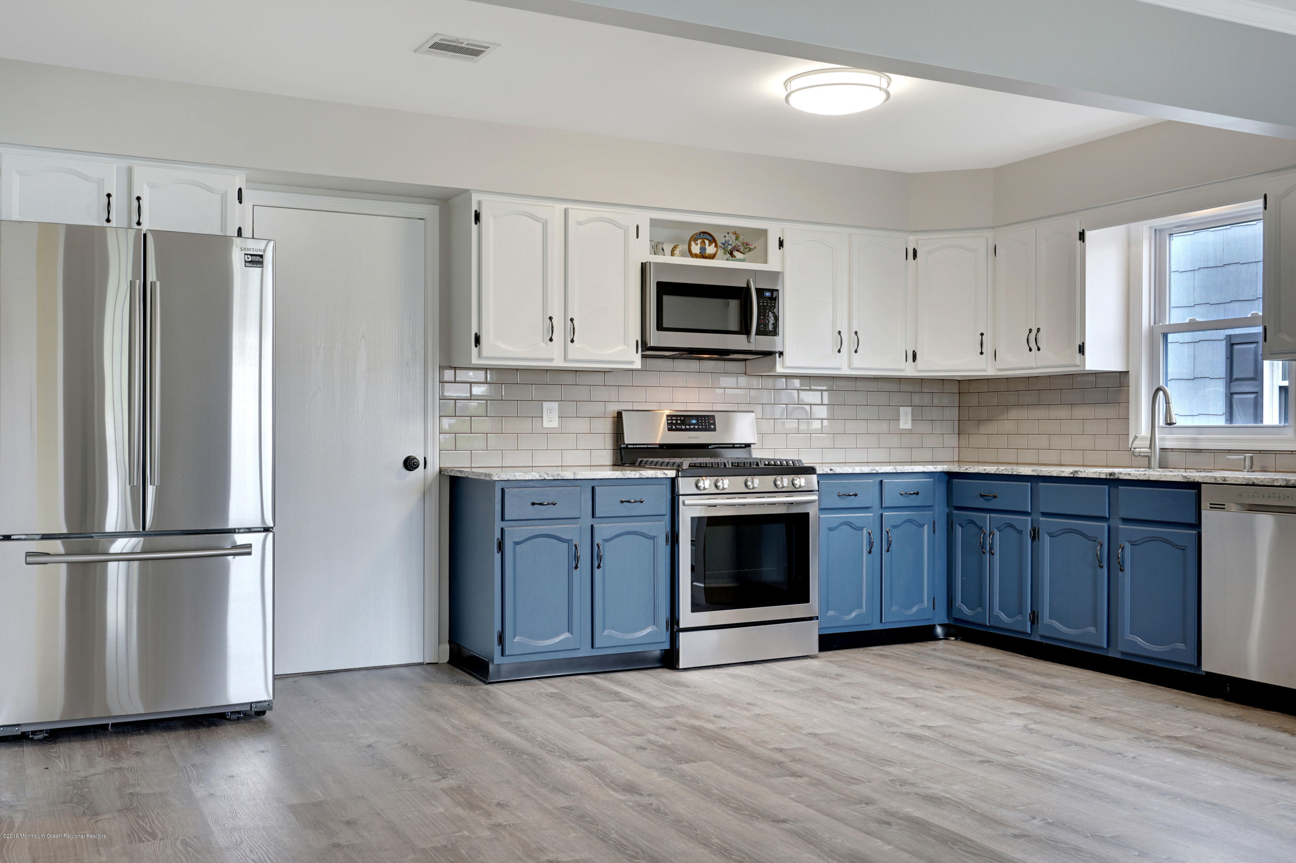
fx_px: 1224
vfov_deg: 38.9
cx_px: 648
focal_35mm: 34
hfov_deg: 55.8
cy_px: 432
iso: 200
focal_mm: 34
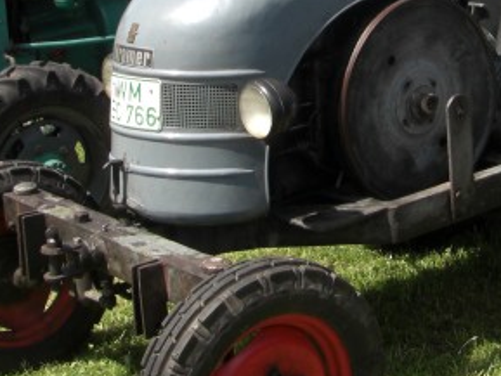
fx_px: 1332
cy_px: 62
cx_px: 317
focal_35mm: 92
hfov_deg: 21.3
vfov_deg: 15.9
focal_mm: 6.3
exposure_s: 1/200
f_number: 4.6
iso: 64
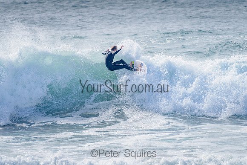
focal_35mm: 612
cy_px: 64
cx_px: 115
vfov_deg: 2.2
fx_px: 4201
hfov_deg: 3.4
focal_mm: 500
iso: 100
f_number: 5.6
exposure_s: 1/2000
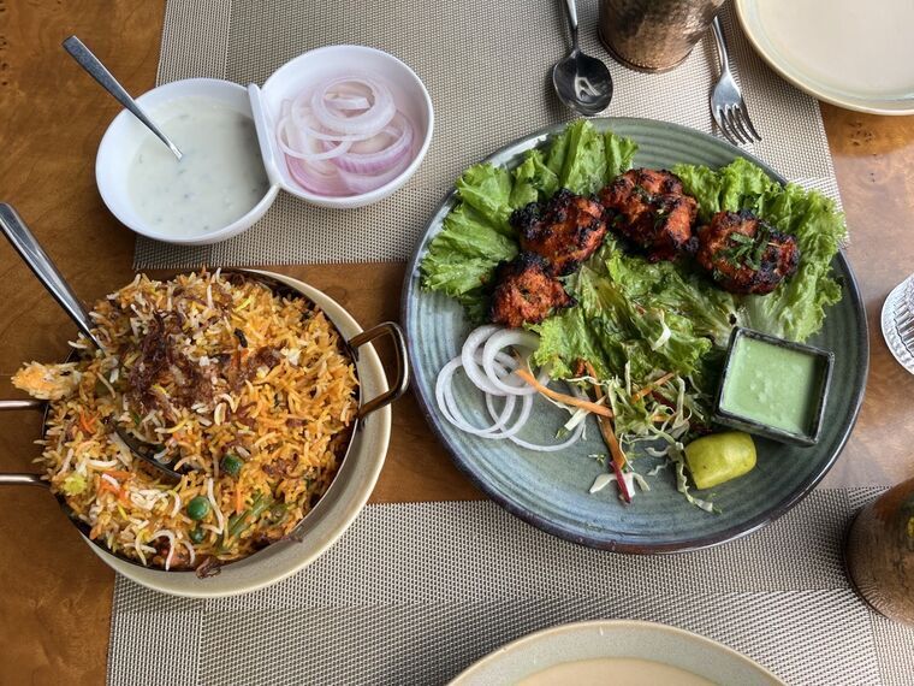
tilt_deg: -69.8
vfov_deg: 53.1
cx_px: 457
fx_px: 687
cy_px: 343
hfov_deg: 67.3
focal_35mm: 26
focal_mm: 5.1
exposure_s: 1/406
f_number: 1.6
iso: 50
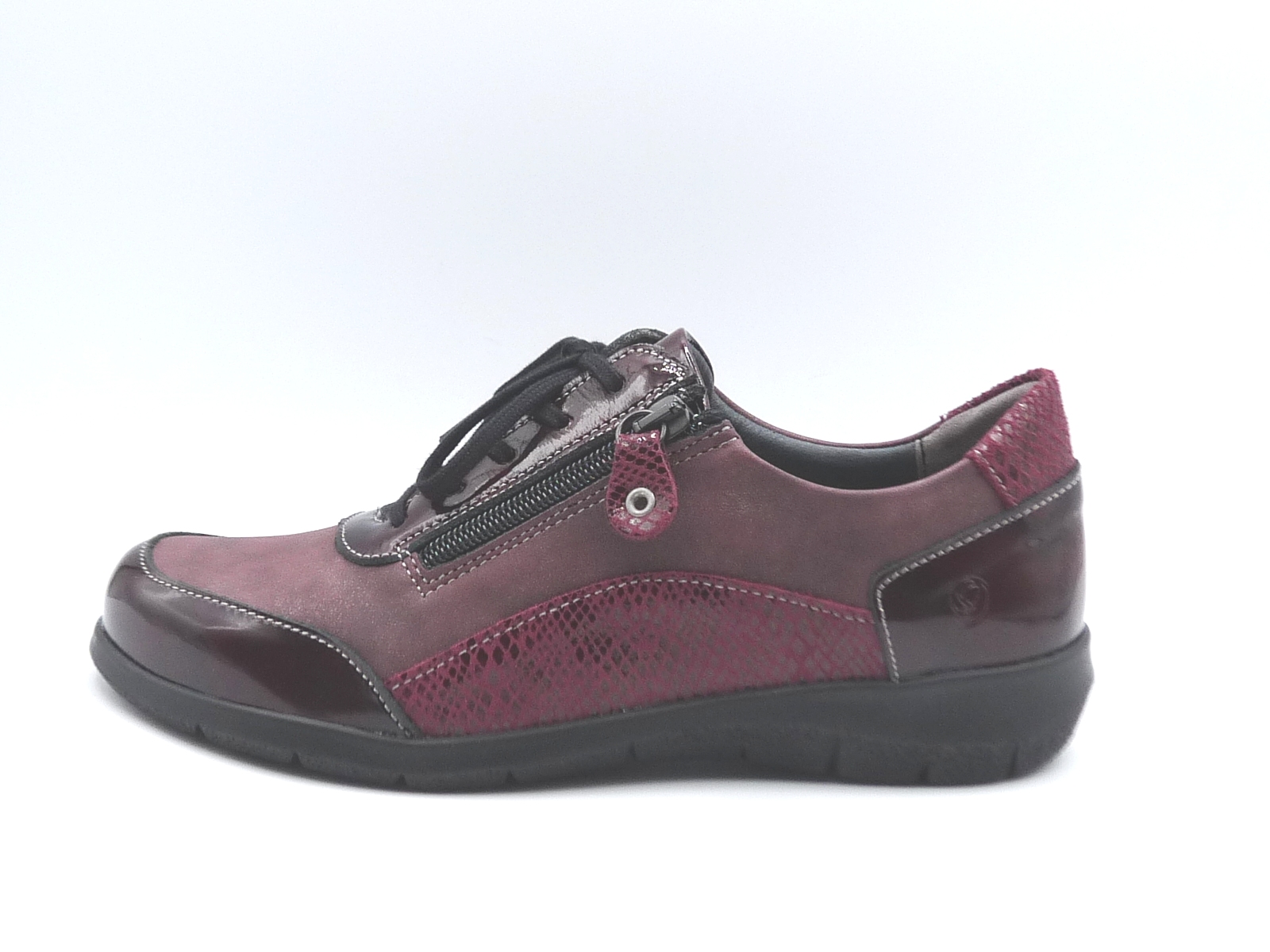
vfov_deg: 29.7
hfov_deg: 38.9
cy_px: 476
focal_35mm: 49
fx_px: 1798
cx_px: 635
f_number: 4
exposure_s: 1/200
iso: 100
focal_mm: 4.8
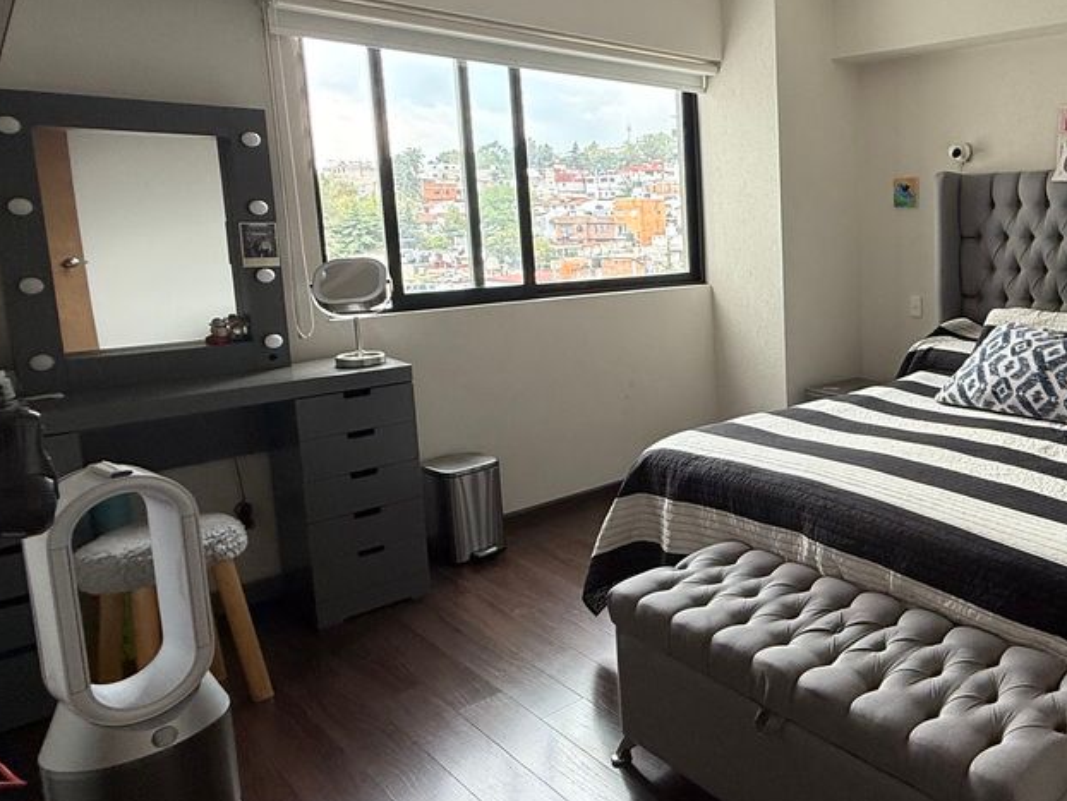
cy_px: 322
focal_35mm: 27
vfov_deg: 51.1
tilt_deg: -6.5
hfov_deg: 56.9
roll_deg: +0.2
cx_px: 947
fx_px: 833
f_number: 2.2
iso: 125
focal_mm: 2.22
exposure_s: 1/99
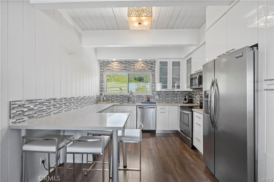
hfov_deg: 96.8
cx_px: 137
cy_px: 91
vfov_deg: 73.7
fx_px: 122
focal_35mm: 16
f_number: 8
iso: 4000
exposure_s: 1/50
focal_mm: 16
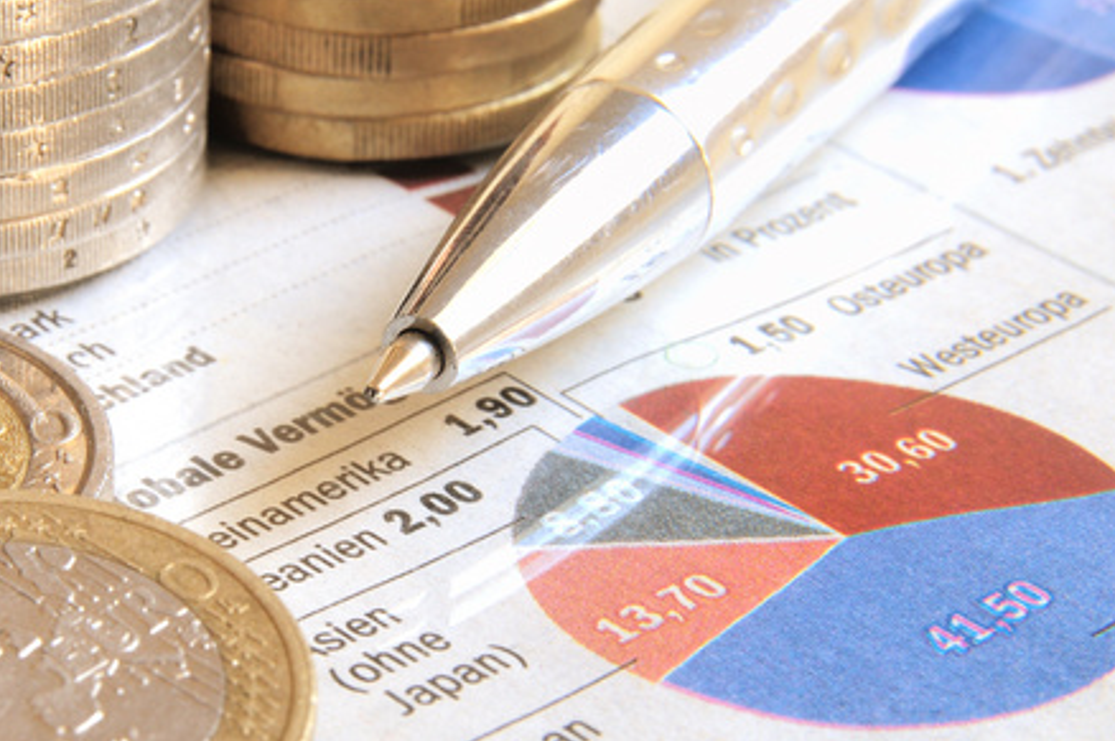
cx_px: 354
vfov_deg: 8.2
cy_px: 381
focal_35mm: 168
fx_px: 5197
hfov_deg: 12.2
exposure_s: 1.6
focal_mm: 70
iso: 200
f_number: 20
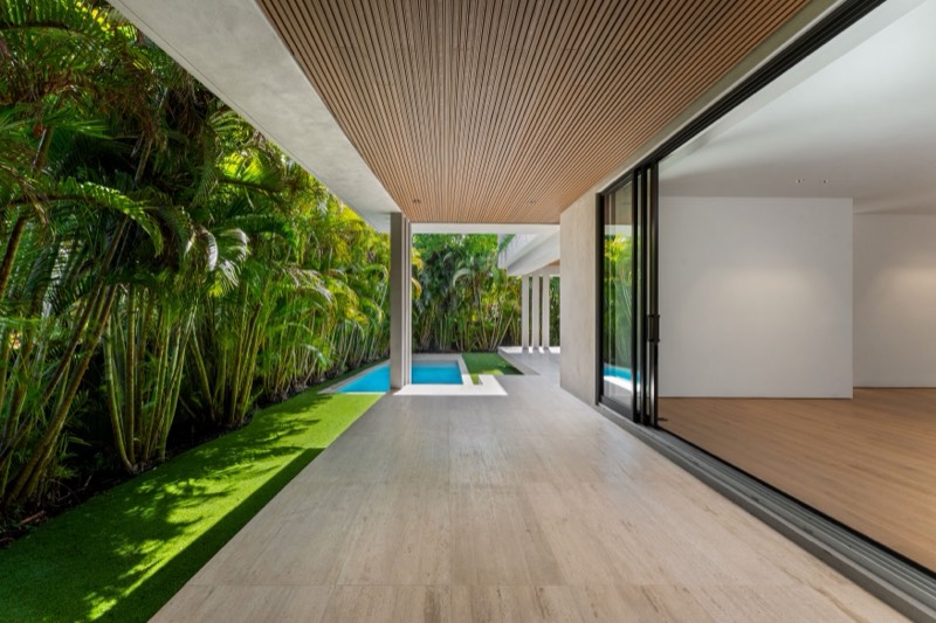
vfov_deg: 77.7
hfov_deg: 100.8
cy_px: 312
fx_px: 387
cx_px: 468
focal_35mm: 15
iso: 400
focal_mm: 14.9
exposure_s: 1/30
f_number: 11
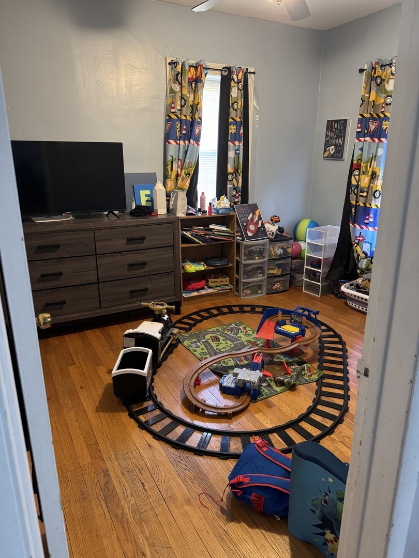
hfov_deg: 56.8
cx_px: 210
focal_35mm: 24
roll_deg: +0.0
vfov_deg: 71.6
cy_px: 279
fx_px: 387
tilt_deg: -17.3
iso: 640
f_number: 1.78
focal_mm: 6.76
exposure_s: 1/40
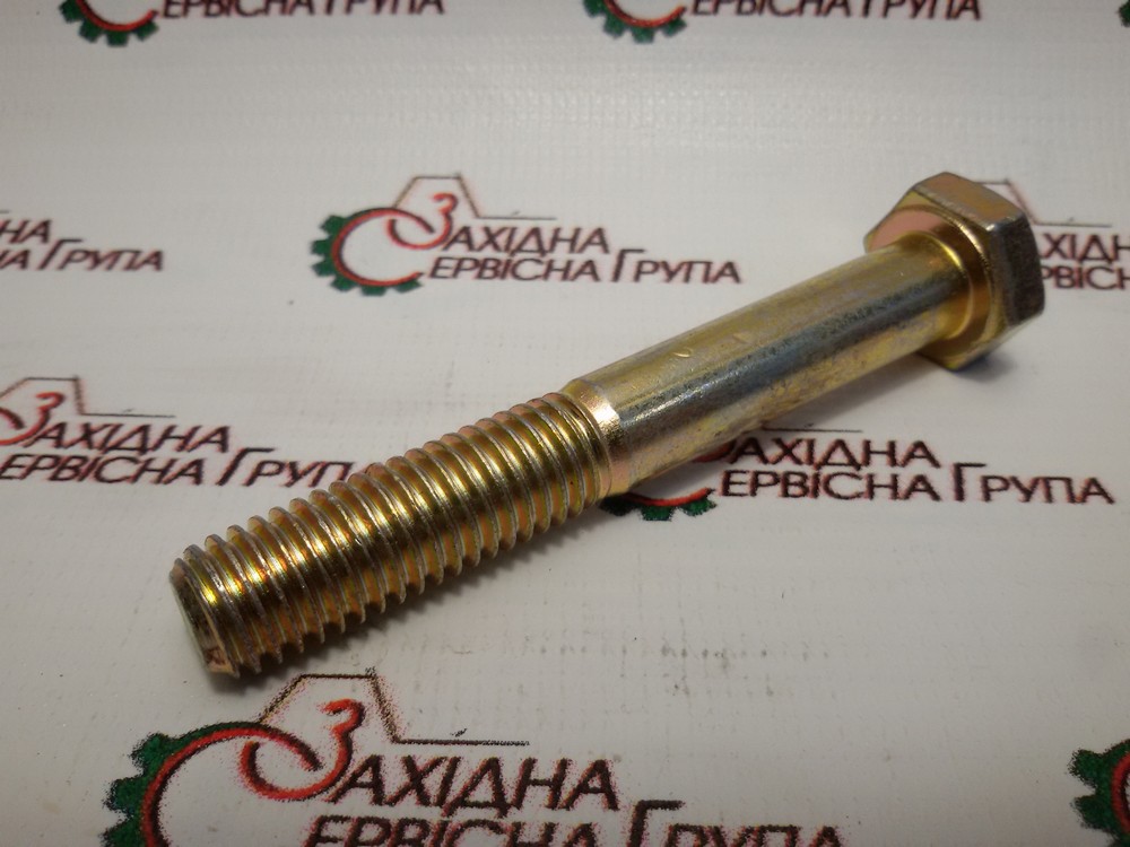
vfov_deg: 45.4
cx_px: 565
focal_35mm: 31
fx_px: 1012
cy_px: 424
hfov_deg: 58.4
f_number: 2.4
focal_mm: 2.93
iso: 50
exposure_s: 1/100
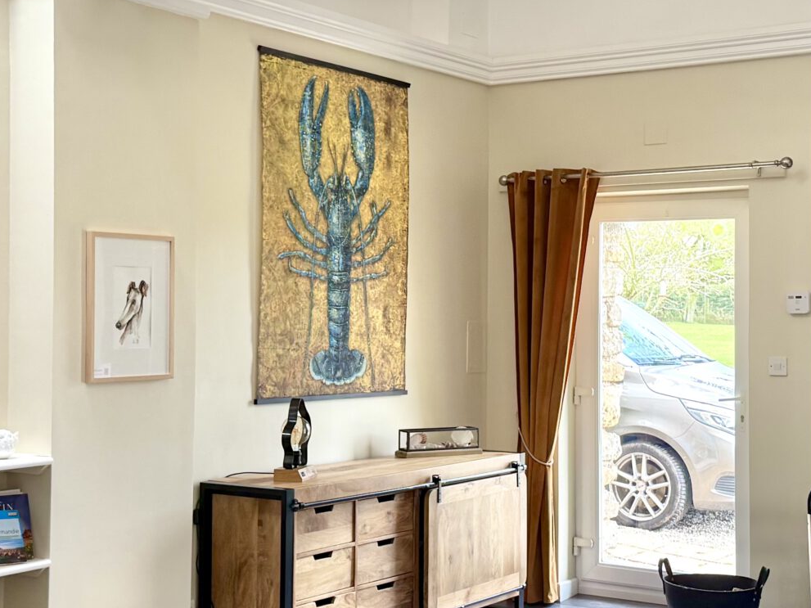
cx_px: 413
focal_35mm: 62
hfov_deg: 31.2
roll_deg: -0.2
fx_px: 1452
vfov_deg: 23.6
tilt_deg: +1.6
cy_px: 281
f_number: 1.78
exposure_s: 1/220
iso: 160
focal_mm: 6.76
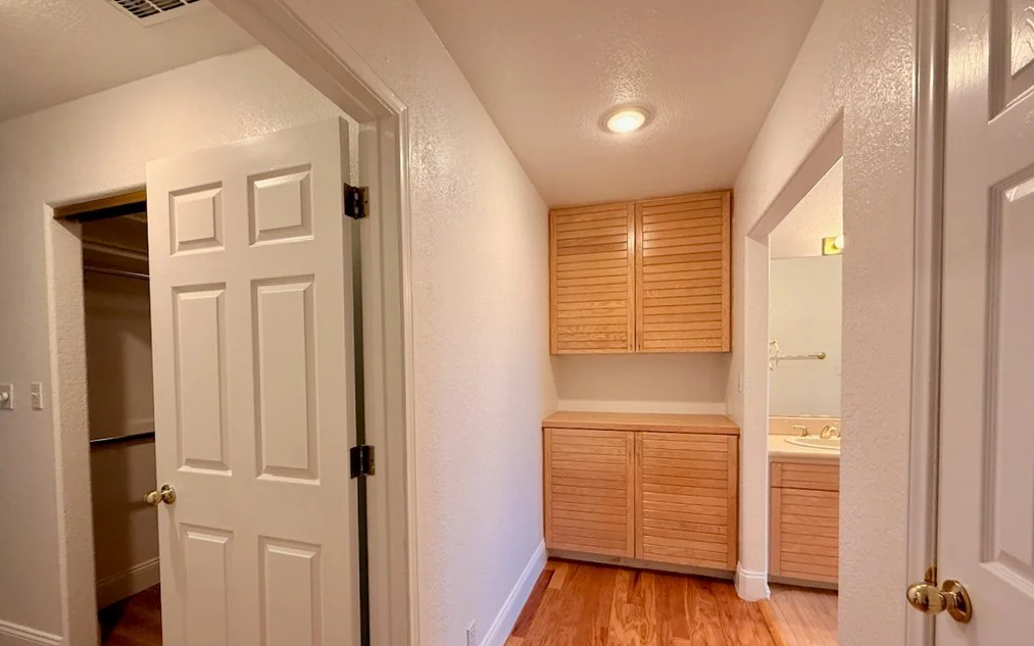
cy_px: 380
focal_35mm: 15
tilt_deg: -2.5
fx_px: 423
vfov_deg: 74.2
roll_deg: +0.1
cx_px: 521
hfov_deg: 101.5
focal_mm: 2.22
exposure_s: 1/120
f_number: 2.2
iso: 320
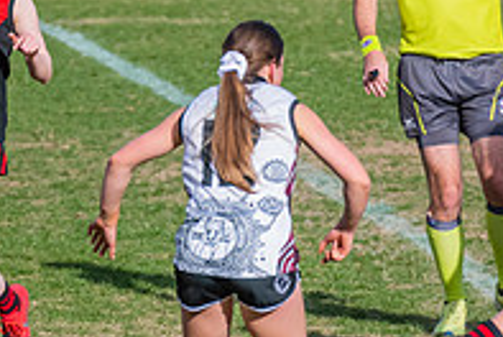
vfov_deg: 1.2
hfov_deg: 1.8
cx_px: 151
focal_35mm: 1168
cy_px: 234
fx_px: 16344
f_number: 10
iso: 800
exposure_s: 1/1250
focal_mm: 360
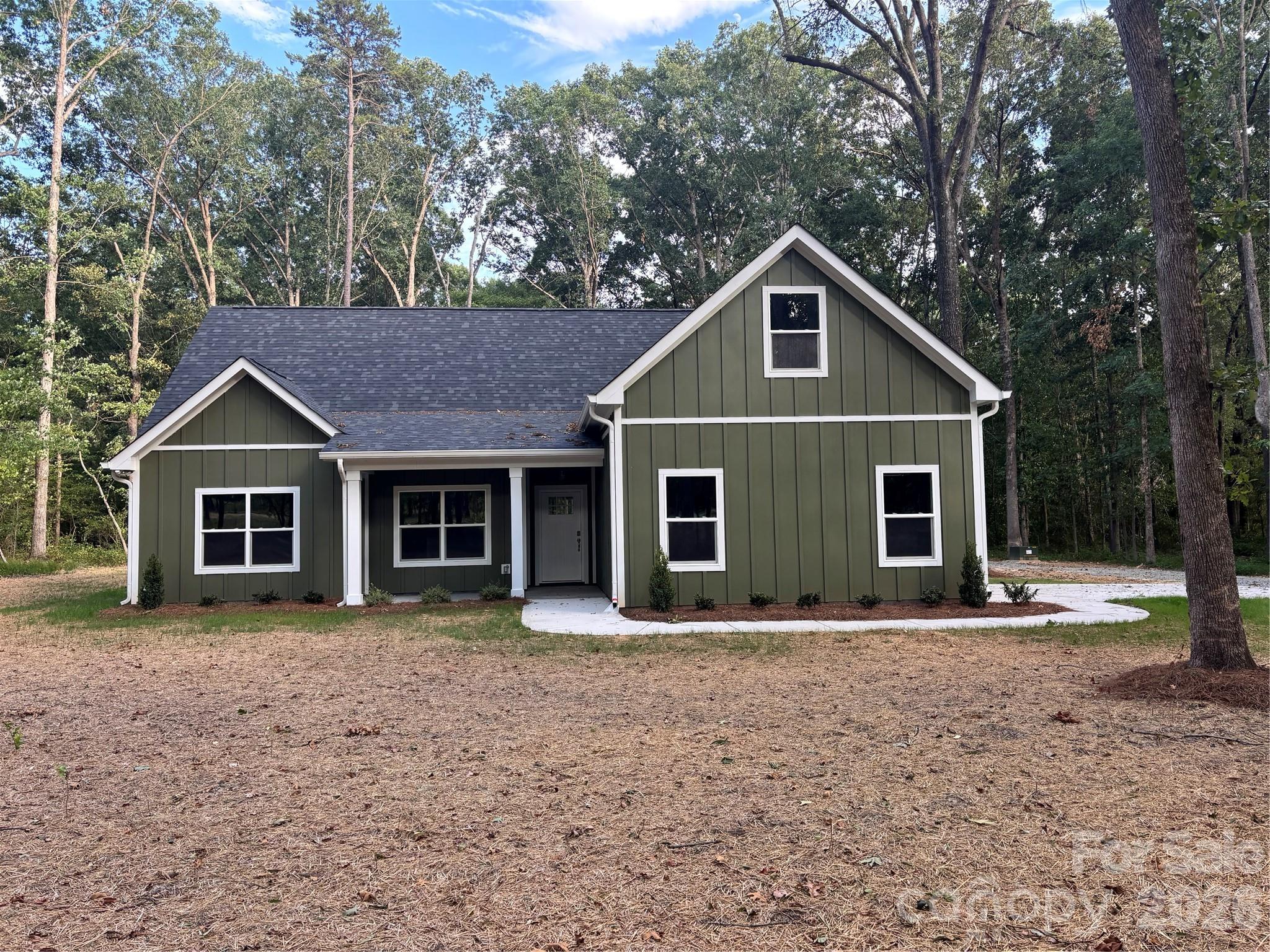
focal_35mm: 26
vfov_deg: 53.1
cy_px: 476
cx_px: 635
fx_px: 954
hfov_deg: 67.3
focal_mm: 5.96
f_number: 1.6
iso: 50
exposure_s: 1/160
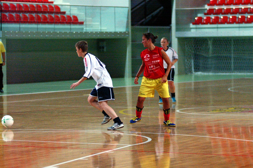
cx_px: 126
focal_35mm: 158
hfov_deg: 13.1
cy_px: 84
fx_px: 1106
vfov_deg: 8.7
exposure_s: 1/350
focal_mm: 105
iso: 3200
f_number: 2.8
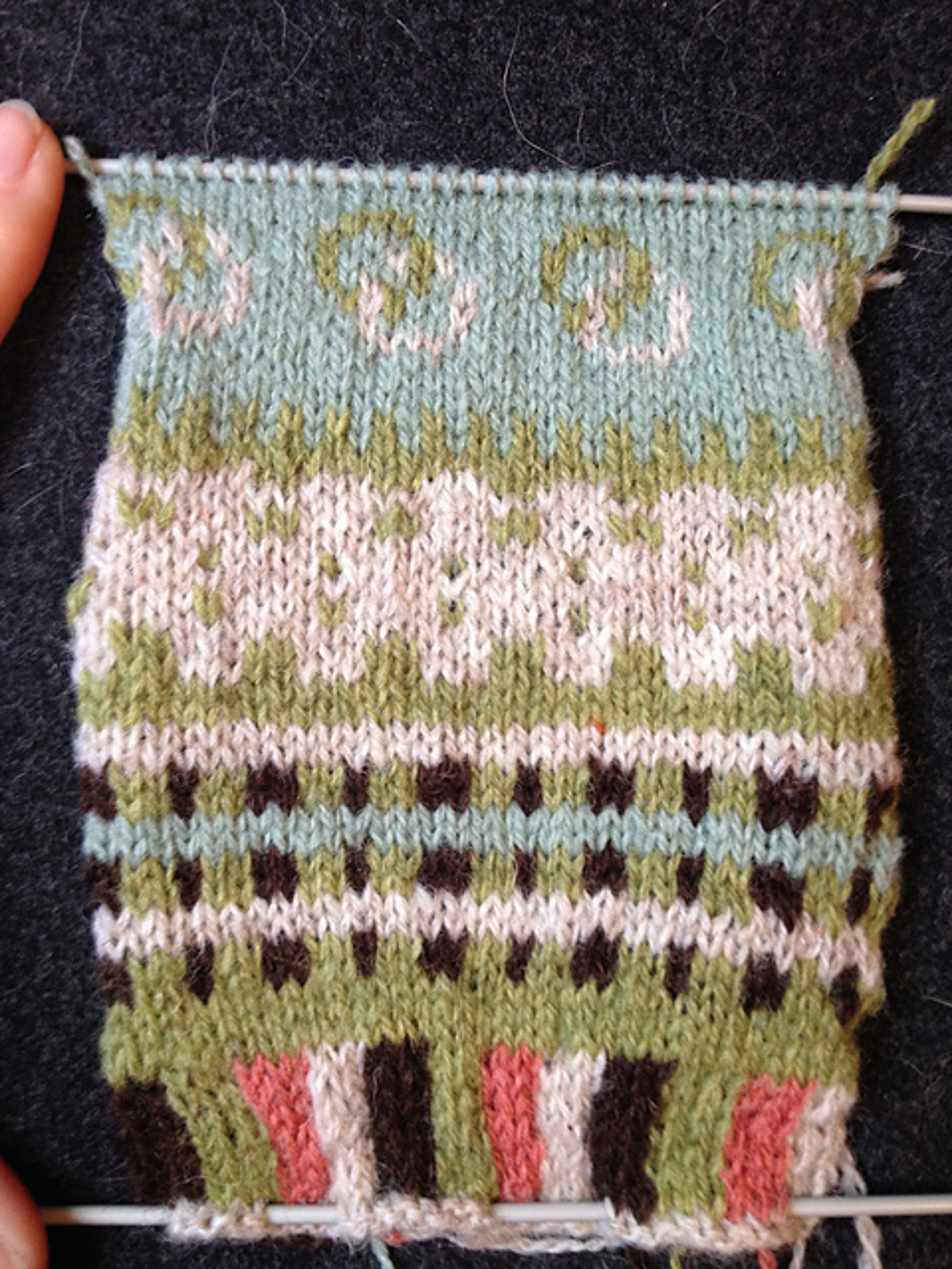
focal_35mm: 35
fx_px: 1283
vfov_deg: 52.6
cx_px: 476
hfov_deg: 40.7
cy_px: 634
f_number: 2.4
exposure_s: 1/20
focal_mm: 4.28
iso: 100
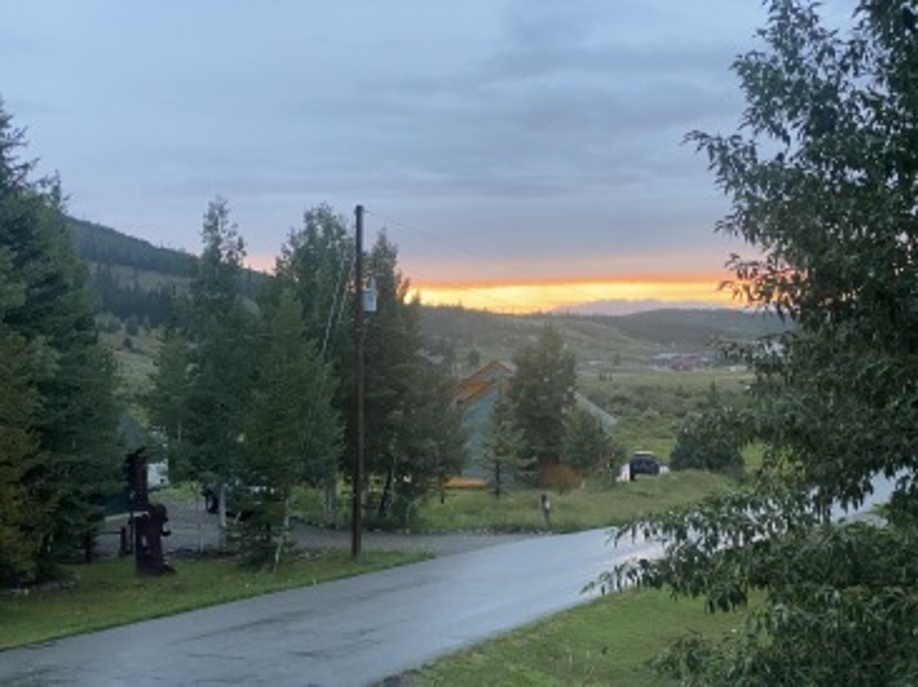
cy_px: 344
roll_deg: +0.6
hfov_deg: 36.8
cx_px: 459
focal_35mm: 52
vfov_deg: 28.0
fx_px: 1378
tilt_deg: -2.0
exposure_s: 1/60
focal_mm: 6
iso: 320
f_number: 2
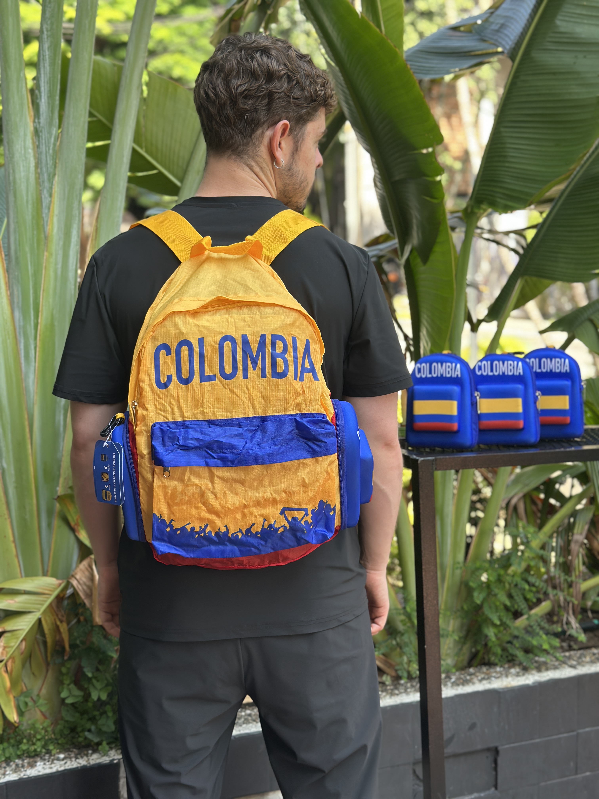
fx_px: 1107
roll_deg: +0.1
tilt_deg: -6.0
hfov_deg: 30.3
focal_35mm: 48
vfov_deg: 39.7
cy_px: 400
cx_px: 300
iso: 80
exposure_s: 1/361
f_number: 1.78
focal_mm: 6.86
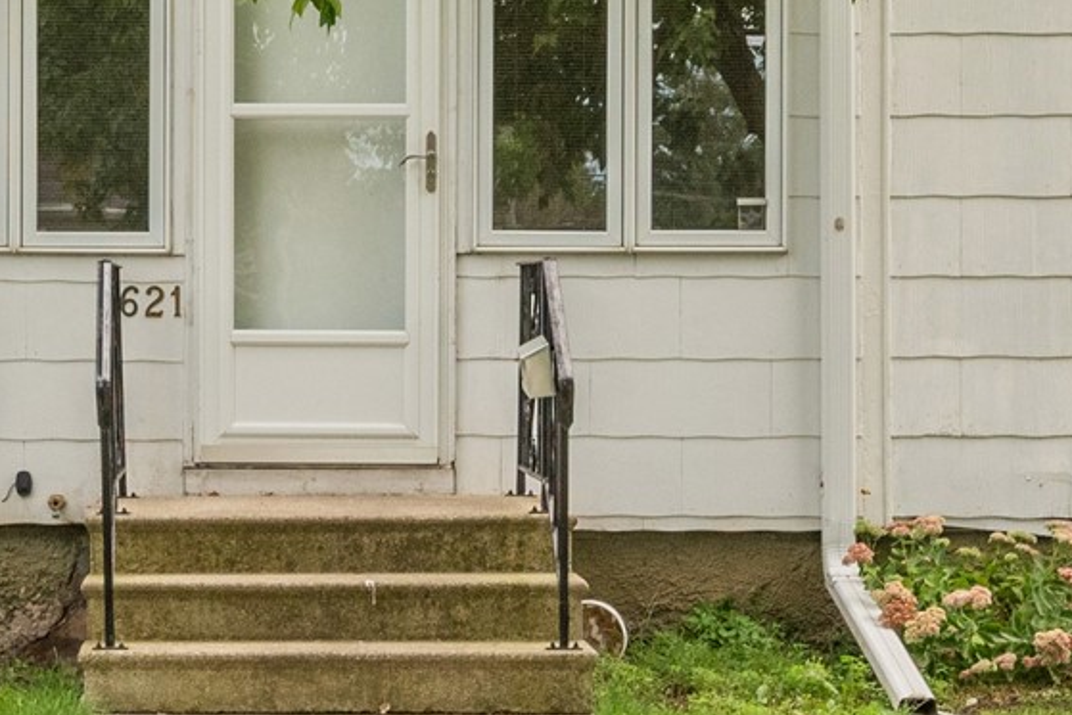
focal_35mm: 101
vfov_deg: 13.1
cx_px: 67
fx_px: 3008
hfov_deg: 19.8
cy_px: -211
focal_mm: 26
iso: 800
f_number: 9
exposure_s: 1/800
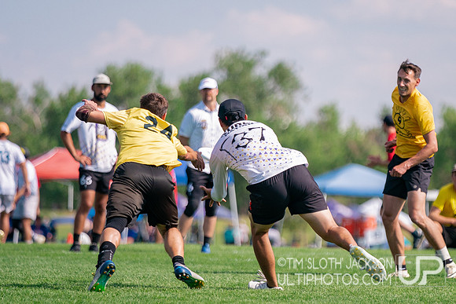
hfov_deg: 5.8
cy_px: 161
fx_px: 4462
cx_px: 313
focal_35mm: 352
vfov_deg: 3.9
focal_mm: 200
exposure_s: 1/10000
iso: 640
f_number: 2.8
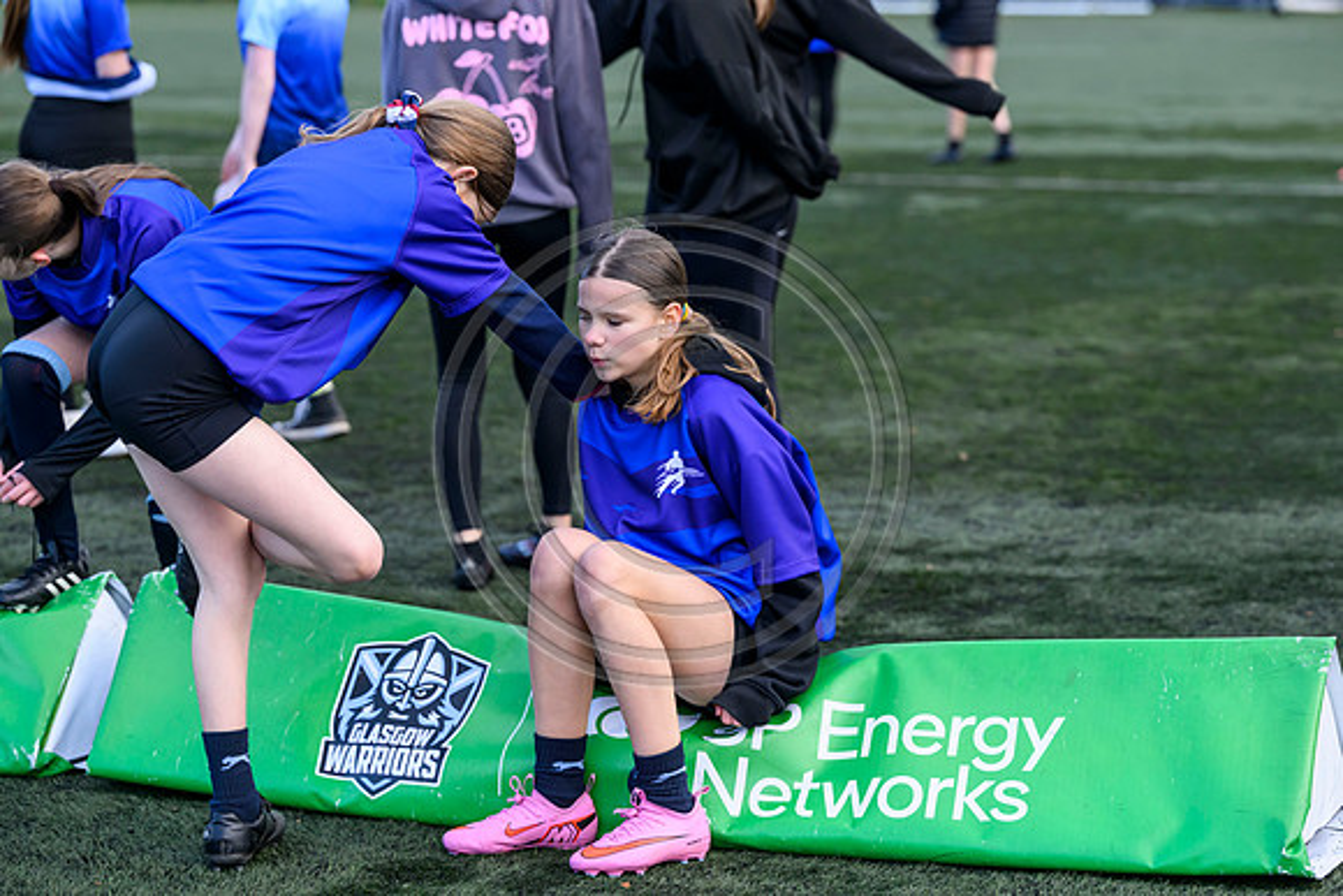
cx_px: 672
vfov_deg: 13.2
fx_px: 3881
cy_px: 448
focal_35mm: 104
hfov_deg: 19.6
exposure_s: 1/1600
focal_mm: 104
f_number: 4
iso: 1600
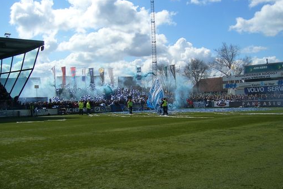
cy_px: 91
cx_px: 140
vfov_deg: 32.6
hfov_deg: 47.4
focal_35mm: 41
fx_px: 322
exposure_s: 1/320
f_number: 8
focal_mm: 5.8
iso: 50
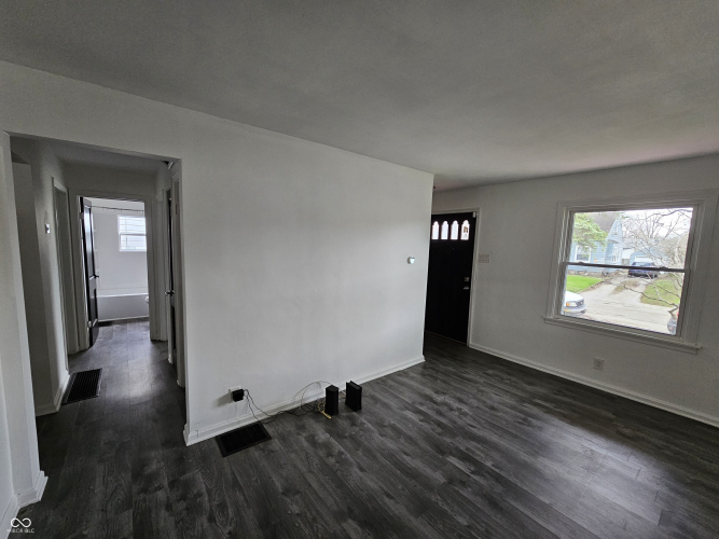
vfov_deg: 89.9
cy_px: 270
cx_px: 360
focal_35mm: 13
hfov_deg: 106.2
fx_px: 270
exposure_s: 1/77.4
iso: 200
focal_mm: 2.2
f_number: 2.2
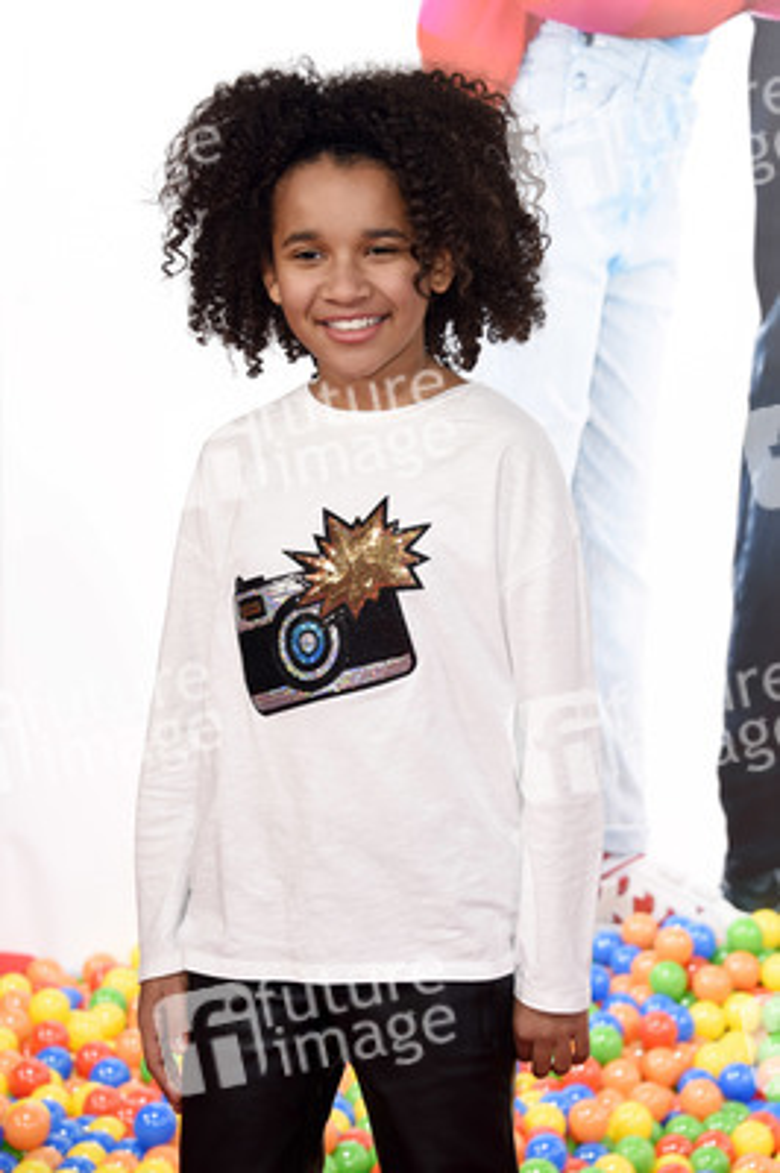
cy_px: 586
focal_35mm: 98
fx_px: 3190
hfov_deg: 13.9
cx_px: 390
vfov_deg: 20.8
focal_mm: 98
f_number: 5.6
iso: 500
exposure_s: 1/200
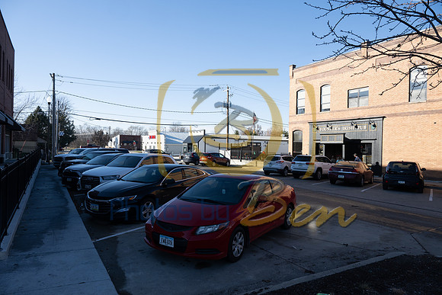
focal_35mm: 24
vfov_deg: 53.2
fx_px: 295
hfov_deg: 73.7
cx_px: 221
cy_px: 148
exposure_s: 1/200
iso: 200
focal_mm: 24
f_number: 9
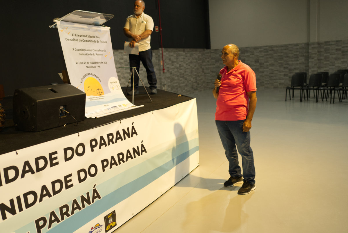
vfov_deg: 37.9
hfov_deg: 54.4
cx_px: 174
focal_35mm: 35
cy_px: 116
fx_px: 338
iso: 2000
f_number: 2.5
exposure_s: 1/100
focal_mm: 35
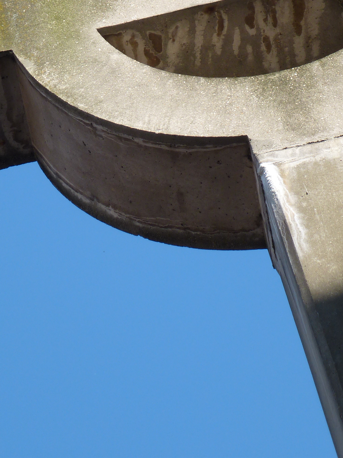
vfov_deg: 6.8
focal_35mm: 289
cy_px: 65
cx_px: 180
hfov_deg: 5.1
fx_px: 3818
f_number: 5.3
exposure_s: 1/320
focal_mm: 25.5
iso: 100
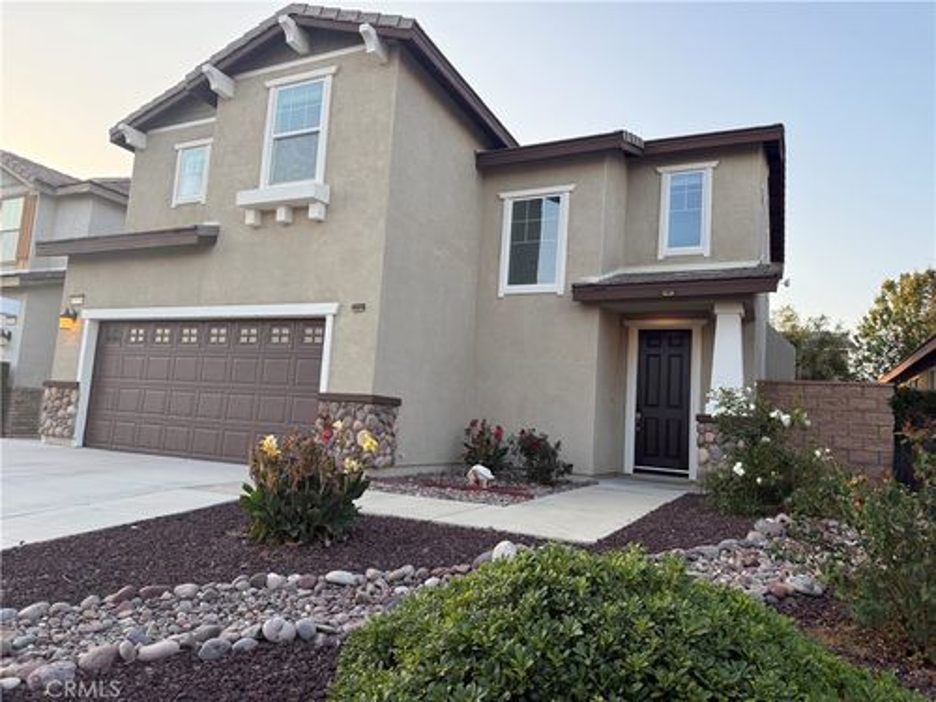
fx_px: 649
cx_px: 468
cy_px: 351
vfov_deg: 56.8
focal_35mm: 24
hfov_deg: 71.6
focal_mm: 6.76
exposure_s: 1/677
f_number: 1.78
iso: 100
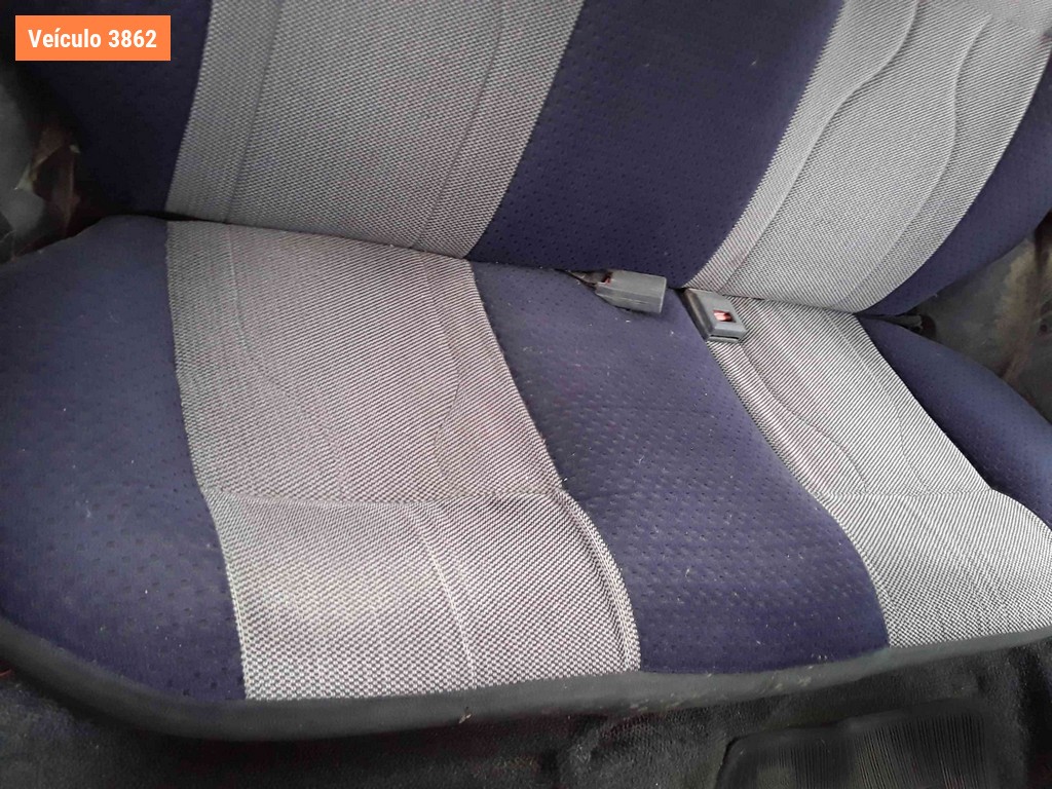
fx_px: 942
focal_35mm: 31
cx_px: 526
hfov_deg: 58.4
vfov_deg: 45.4
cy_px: 394
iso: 125
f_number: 2.2
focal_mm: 3.3
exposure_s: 1/40
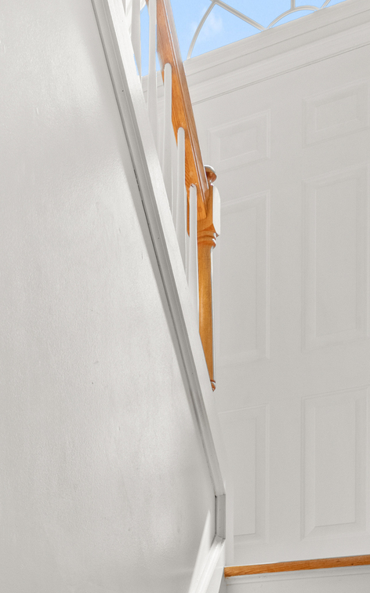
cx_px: -53
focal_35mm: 58
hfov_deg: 21.1
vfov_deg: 29.0
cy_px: 759
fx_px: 936
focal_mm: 14
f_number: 11
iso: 250
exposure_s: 1/8
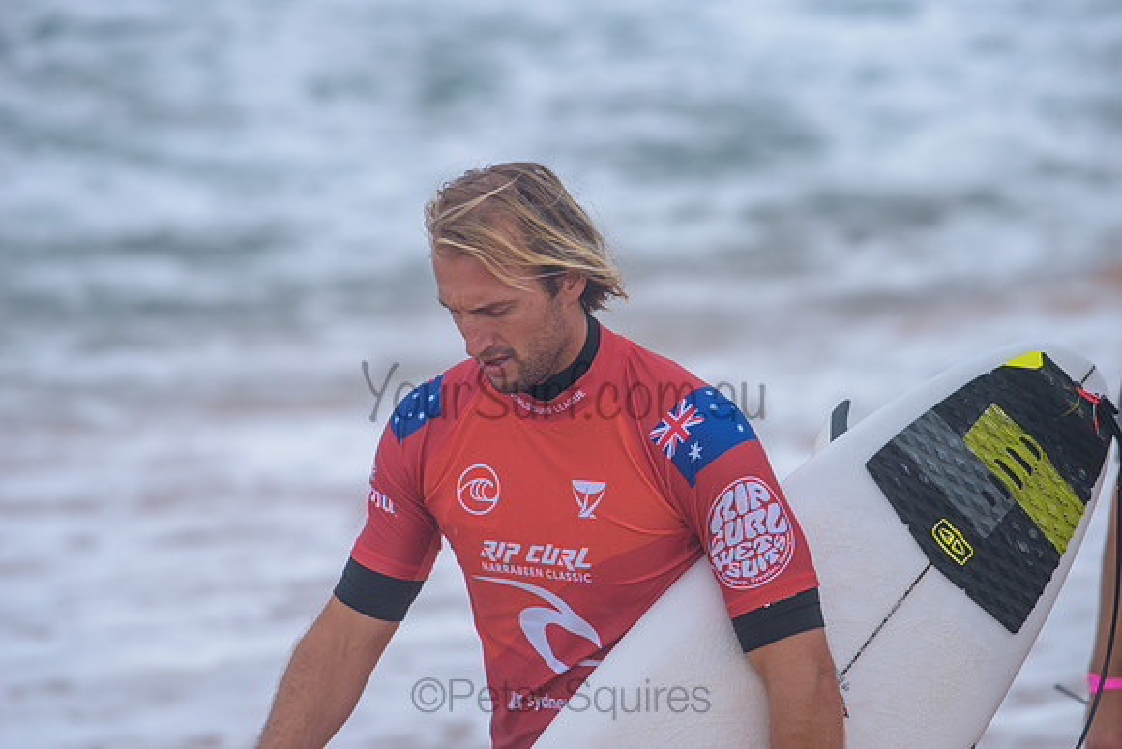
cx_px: 561
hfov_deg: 5.6
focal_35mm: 370
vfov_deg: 3.7
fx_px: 11534
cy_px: 374
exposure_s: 1/2000
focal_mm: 370
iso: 320
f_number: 5.6
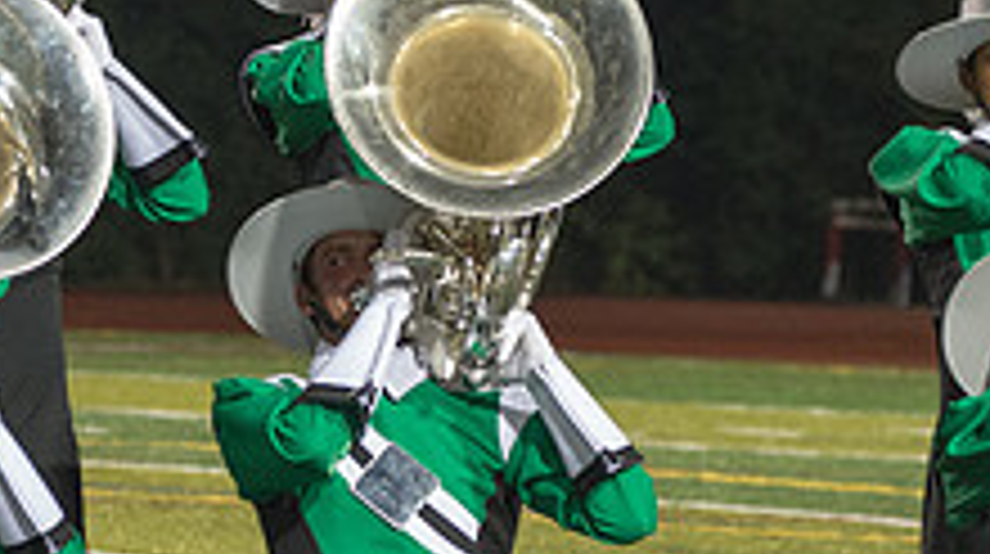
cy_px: 260
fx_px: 10538
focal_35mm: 402
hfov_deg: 5.4
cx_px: 448
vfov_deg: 3.0
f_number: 4.8
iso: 3200
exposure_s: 1/200
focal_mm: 116
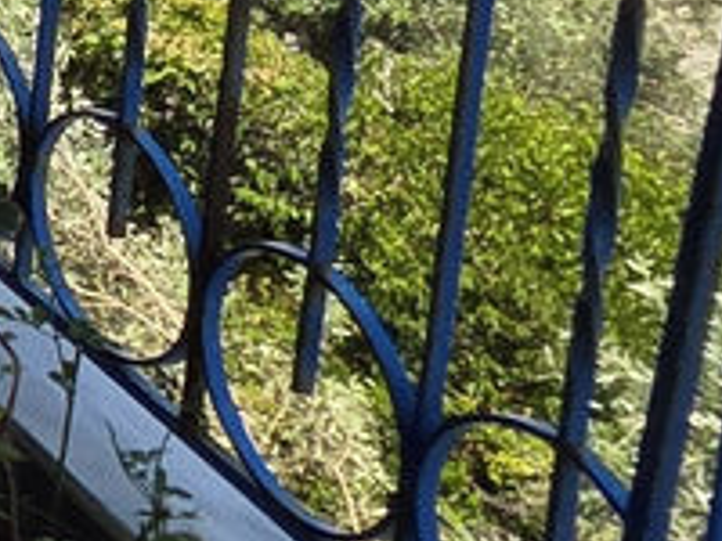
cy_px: -692
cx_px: -1689
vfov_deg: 11.9
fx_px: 2169
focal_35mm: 104
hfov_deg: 10.1
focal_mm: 2.2
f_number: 1.9
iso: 40
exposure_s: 1/1105
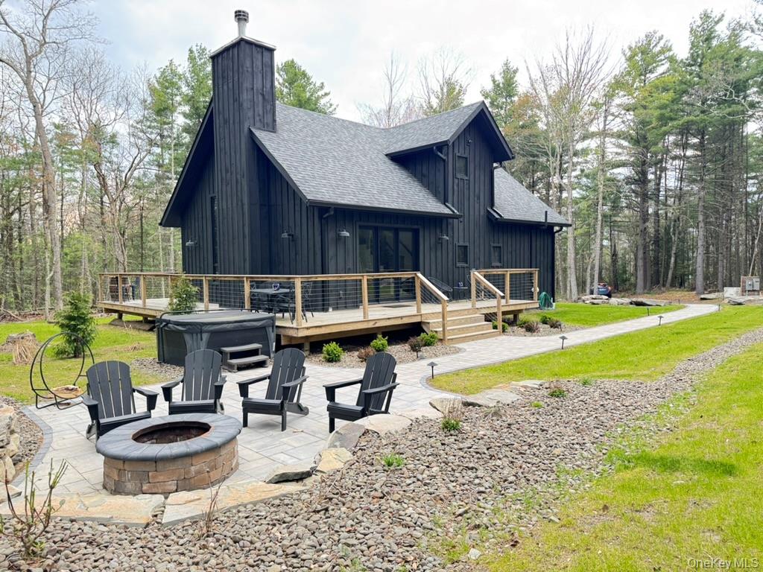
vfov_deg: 56.8
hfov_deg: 71.6
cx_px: 382
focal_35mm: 24
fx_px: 529
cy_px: 286
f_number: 1.78
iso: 125
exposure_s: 1/121
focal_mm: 6.76
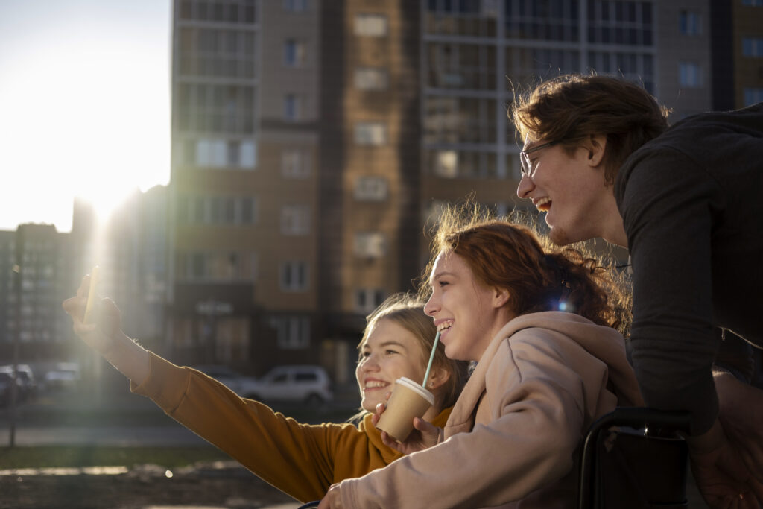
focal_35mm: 53
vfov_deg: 25.5
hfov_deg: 37.5
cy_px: 254
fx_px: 1123
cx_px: 382
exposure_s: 1/4000
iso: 100
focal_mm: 35
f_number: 2
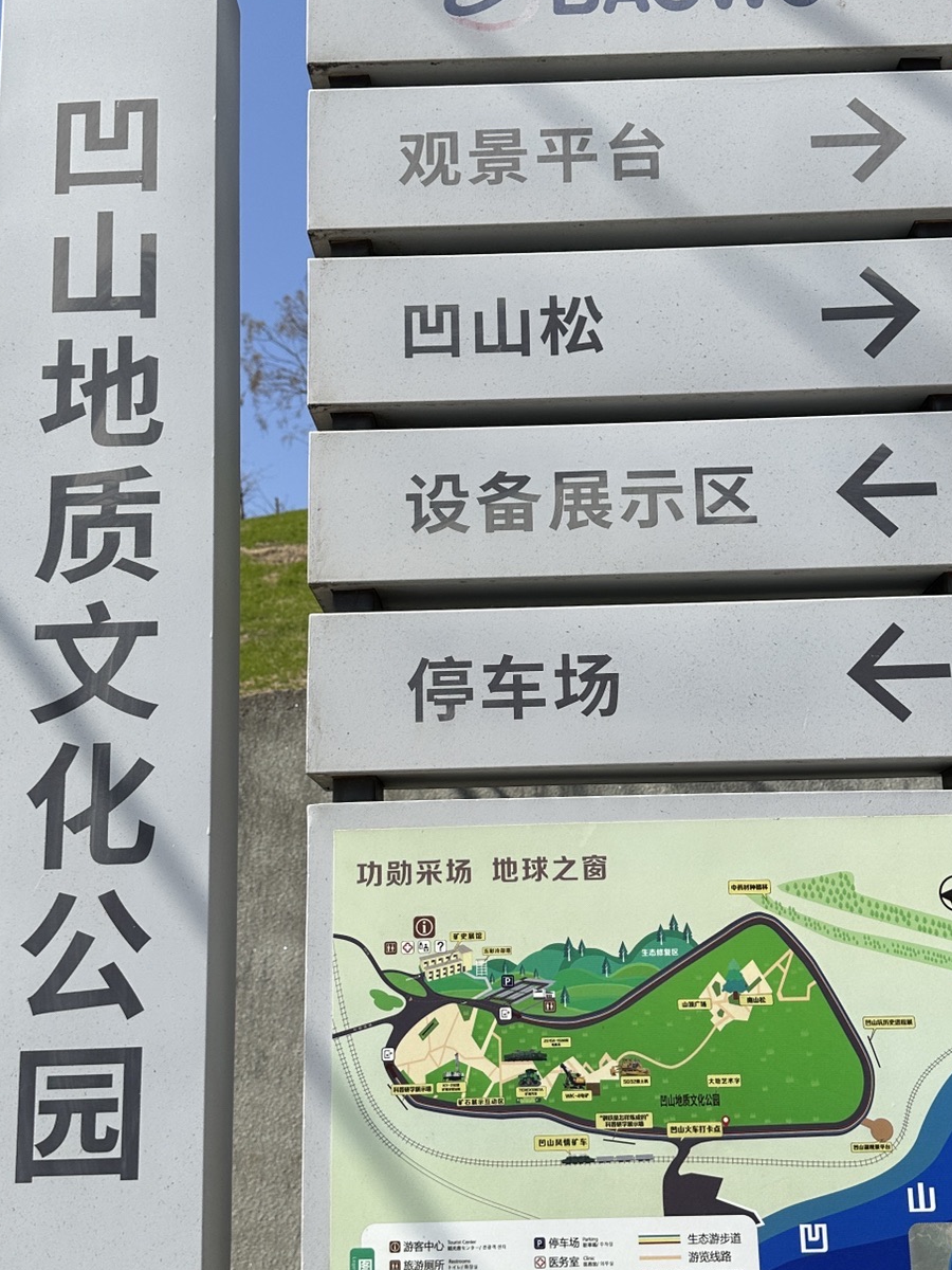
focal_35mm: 40
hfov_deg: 35.9
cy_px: 672
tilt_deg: +12.7
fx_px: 1467
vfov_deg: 46.8
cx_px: 506
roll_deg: -1.1
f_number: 1.78
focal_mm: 6.86
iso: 80
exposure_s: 1/5848
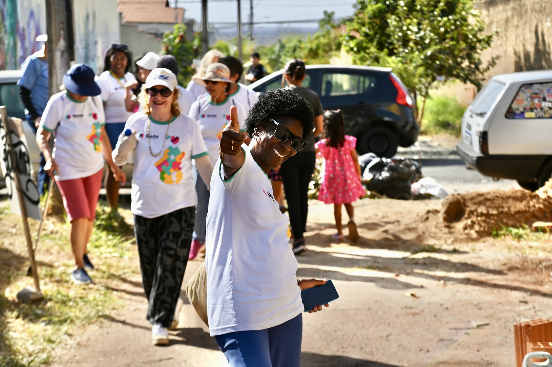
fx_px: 1410
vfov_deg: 14.8
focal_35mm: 92
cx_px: 276
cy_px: 184
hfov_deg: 22.2
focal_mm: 92
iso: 125
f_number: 5.6
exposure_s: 1/500
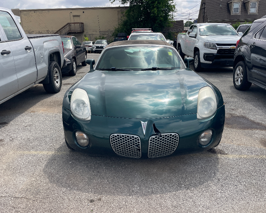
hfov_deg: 62.2
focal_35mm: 28
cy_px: 105
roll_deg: +0.8
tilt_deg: -16.1
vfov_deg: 51.5
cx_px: 137
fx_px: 220
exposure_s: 1/2353
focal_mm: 4.2
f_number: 1.6
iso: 32
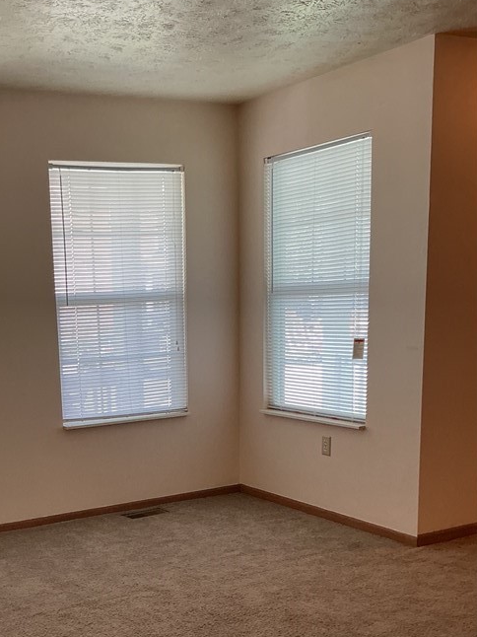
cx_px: 102
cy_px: 474
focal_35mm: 46
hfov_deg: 30.8
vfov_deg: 40.2
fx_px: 846
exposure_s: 1/60
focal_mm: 3
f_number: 1.8
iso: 64
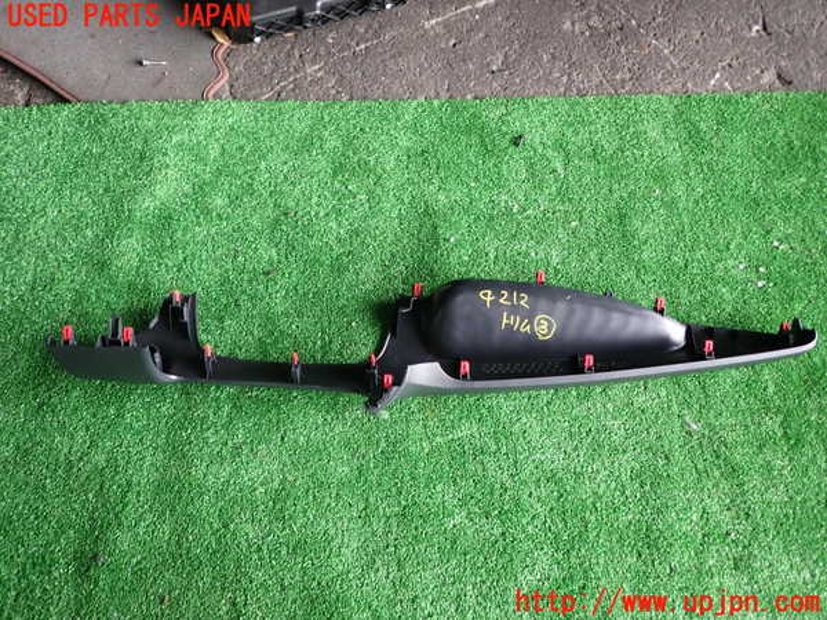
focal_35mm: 25
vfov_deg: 54.9
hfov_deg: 69.4
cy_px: 310
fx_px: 597
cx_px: 414
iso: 125
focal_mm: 4.5
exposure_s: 1/60
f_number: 2
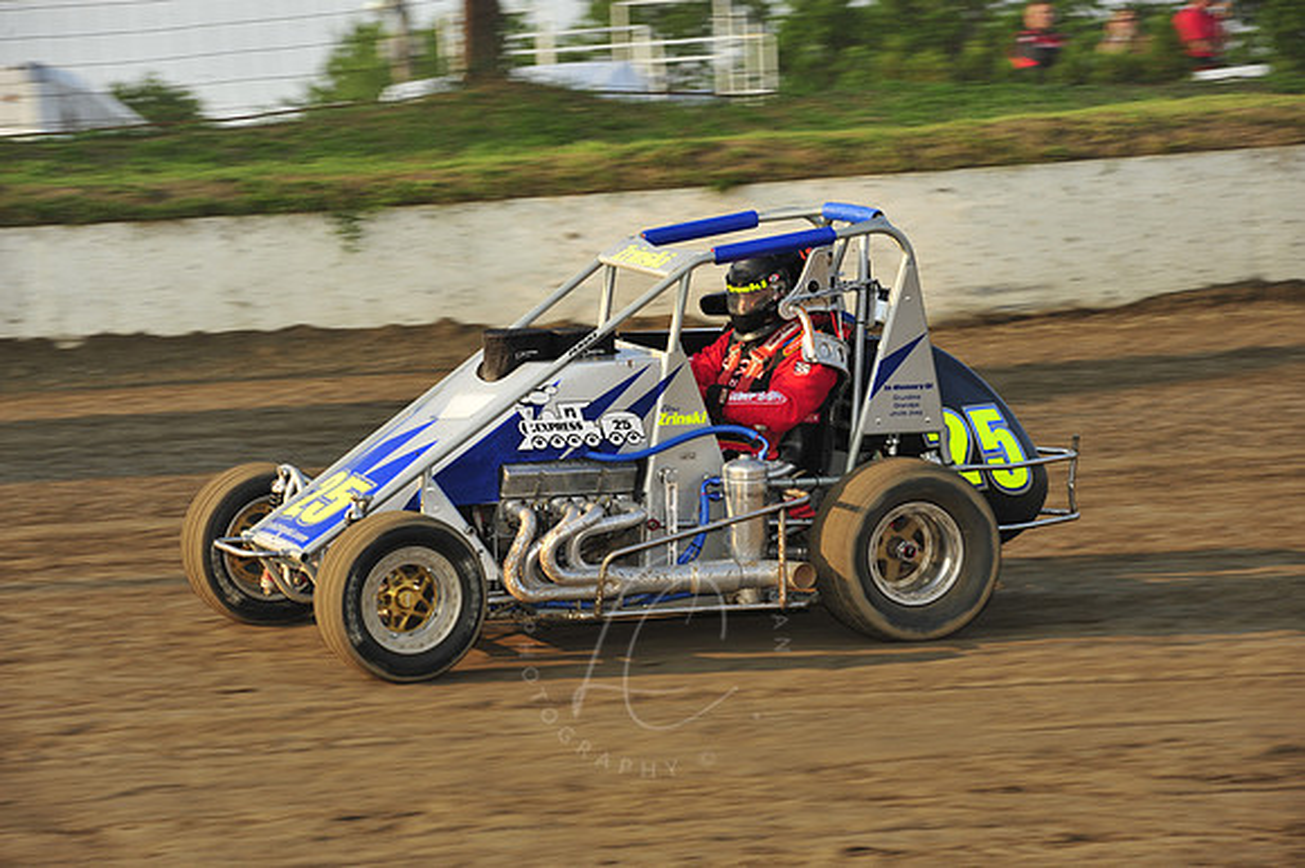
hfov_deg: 13.3
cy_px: 434
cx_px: 652
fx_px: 5615
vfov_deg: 8.8
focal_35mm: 155
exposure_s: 1/320
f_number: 9
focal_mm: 155
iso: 400
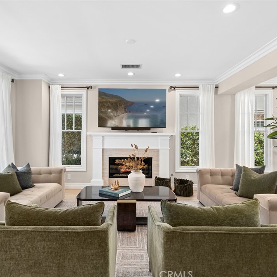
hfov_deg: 69.5
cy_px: 140
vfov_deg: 69.6
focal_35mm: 22
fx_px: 199
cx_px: 127
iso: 200
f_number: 9
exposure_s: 1/15
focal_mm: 17
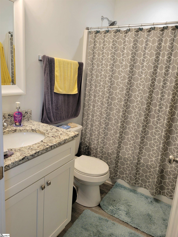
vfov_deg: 67.3
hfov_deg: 53.1
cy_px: 118
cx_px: 89
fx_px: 178
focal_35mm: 26
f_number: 1.8
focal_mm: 5.4
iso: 160
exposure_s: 1/120
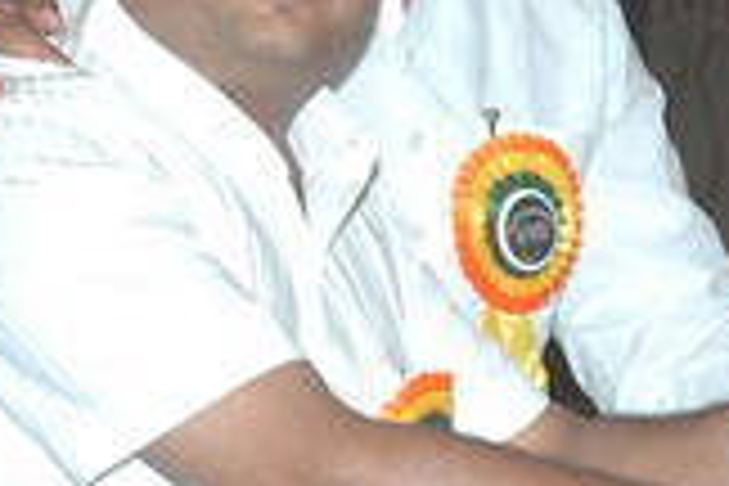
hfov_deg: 10.7
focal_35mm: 189
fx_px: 3827
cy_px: 173
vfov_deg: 7.3
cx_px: 922
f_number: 4.2
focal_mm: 34
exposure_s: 1/60
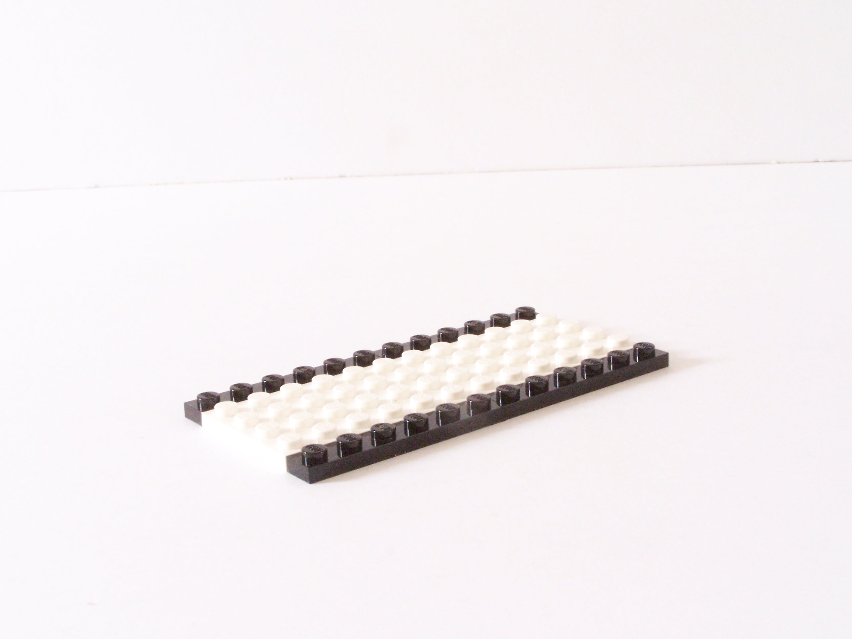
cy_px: 320
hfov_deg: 32.7
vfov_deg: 24.8
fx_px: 1452
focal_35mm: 59
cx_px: 426
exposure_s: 1/4
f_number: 8
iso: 400
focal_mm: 9.8
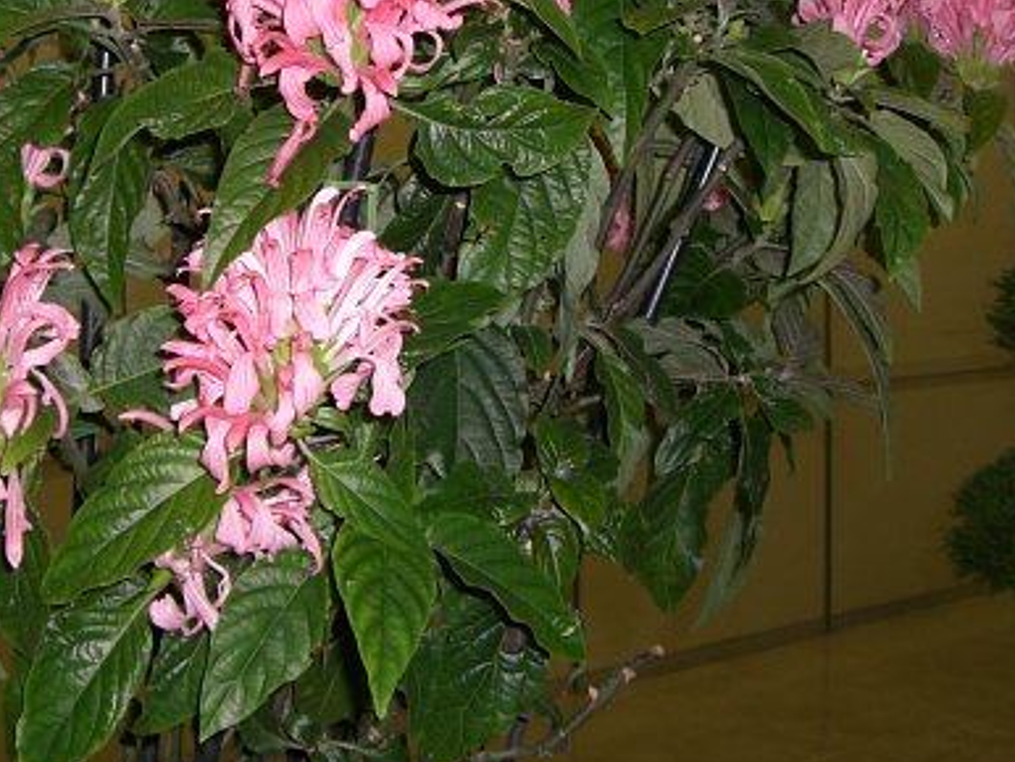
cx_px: 342
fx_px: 1848
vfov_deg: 23.1
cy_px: 208
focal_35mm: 63
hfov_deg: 30.5
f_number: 2.7
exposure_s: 1/60
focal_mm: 6.2
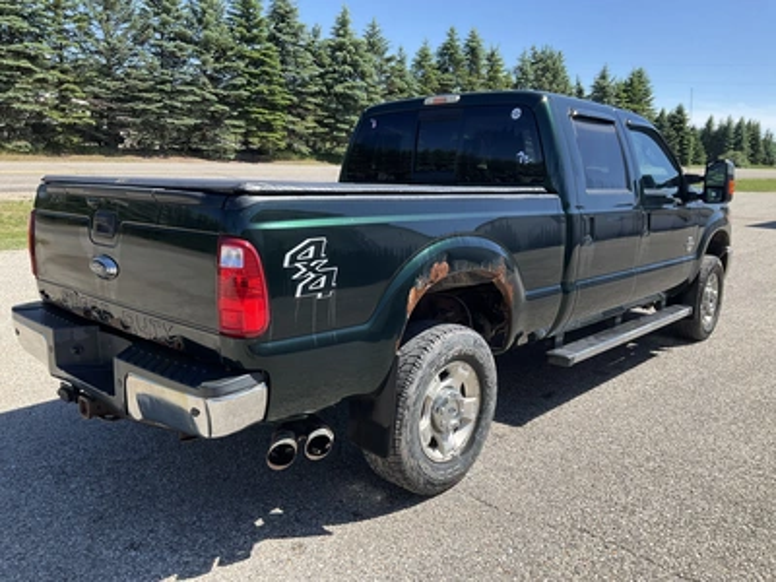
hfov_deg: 61.7
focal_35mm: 29
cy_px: 291
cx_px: 388
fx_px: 650
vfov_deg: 48.2
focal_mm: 3
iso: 25
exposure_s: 1/816
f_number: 1.8
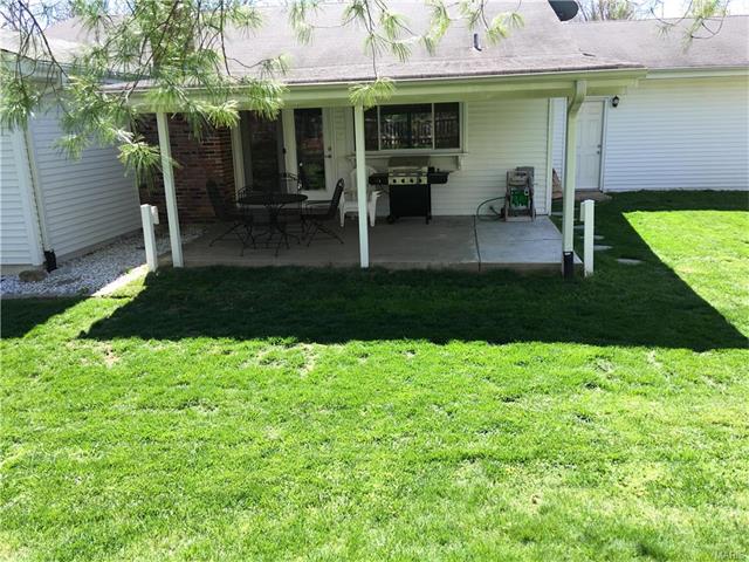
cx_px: 374
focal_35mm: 29
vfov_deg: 48.2
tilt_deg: -13.3
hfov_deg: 61.7
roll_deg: +2.3
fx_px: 627
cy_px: 281
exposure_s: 1/304
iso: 25
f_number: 2.2
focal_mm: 4.15
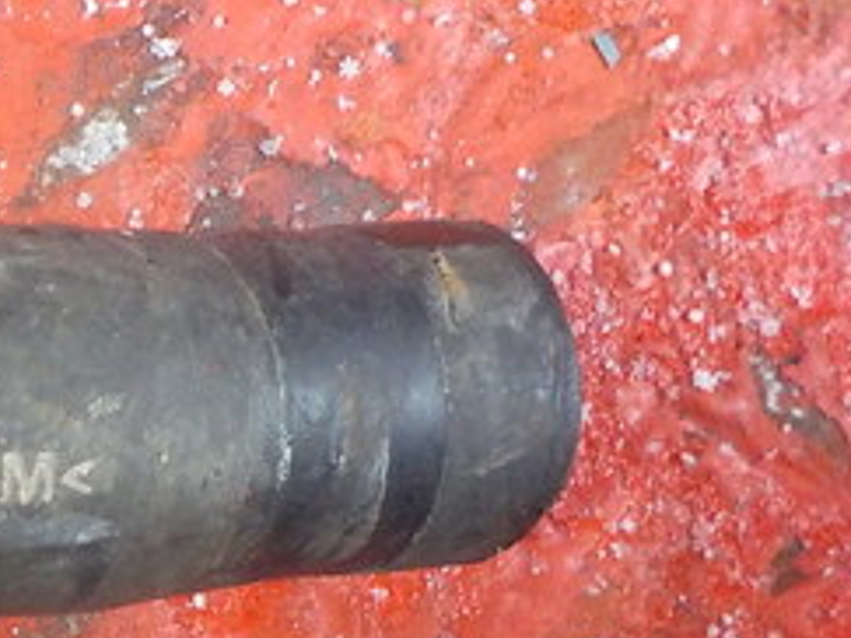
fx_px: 1941
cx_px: -189
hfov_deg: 22.6
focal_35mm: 79
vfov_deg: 18.5
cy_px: 477
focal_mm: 4.1
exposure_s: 1/20
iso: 400
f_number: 3.3
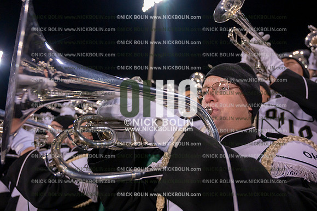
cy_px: 106
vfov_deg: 53.1
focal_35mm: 24
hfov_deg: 73.8
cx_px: 158
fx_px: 211
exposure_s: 1/640
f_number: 4
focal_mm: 24
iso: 3200
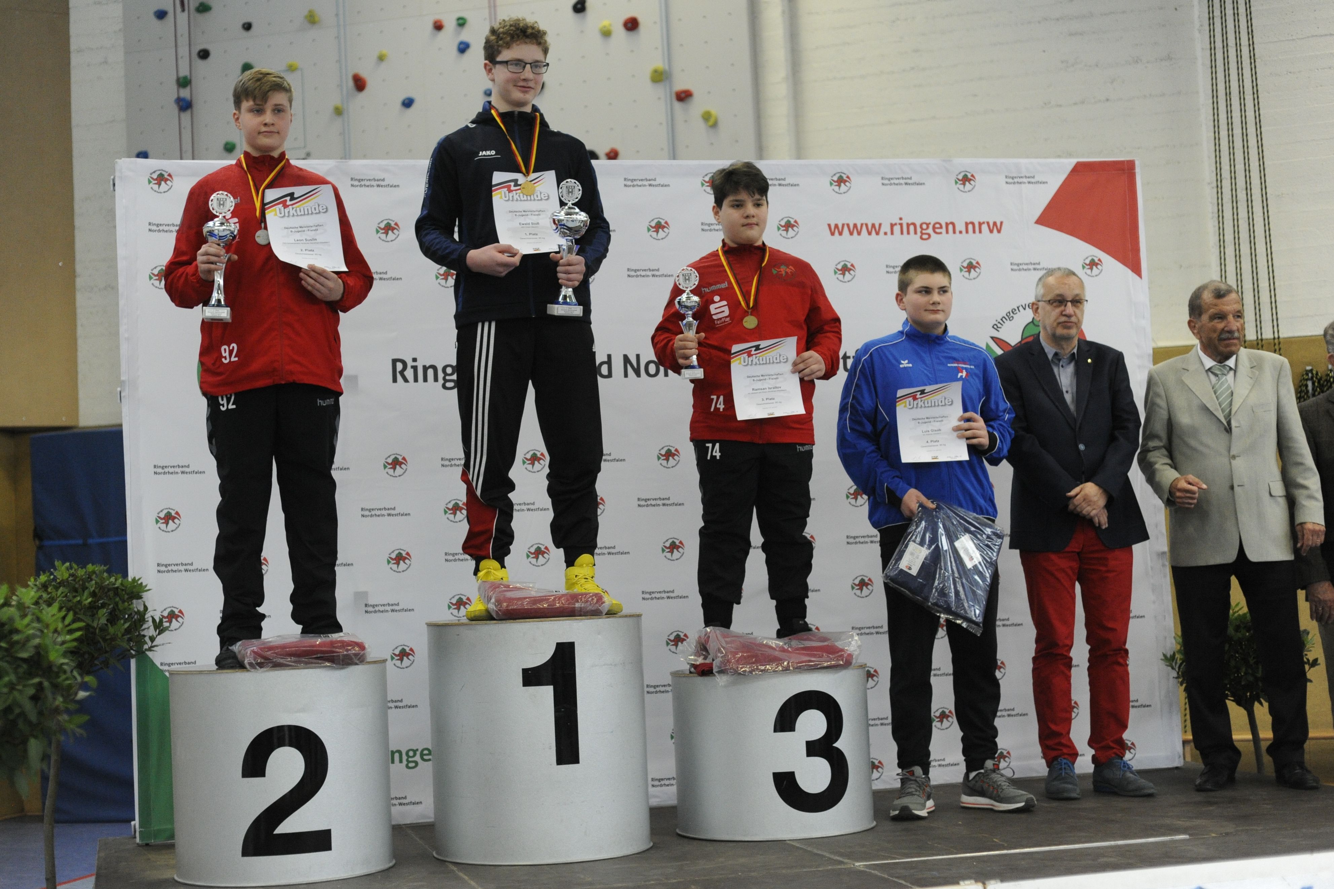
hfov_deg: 39.6
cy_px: 444
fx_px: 1853
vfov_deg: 27.0
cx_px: 667
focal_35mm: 50
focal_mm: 50
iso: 3200
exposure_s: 1/2000
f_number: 2.8
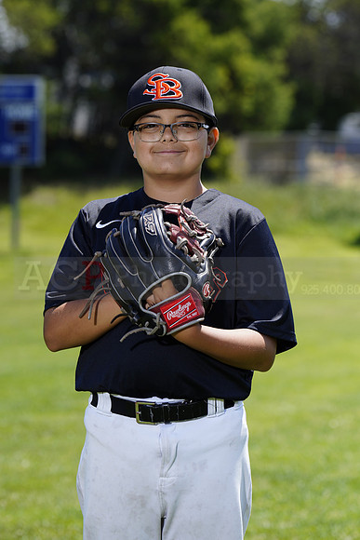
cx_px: 180
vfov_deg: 12.5
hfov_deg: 8.4
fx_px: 2458
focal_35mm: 164
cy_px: 270
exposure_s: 1/250
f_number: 6.3
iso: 100
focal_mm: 164
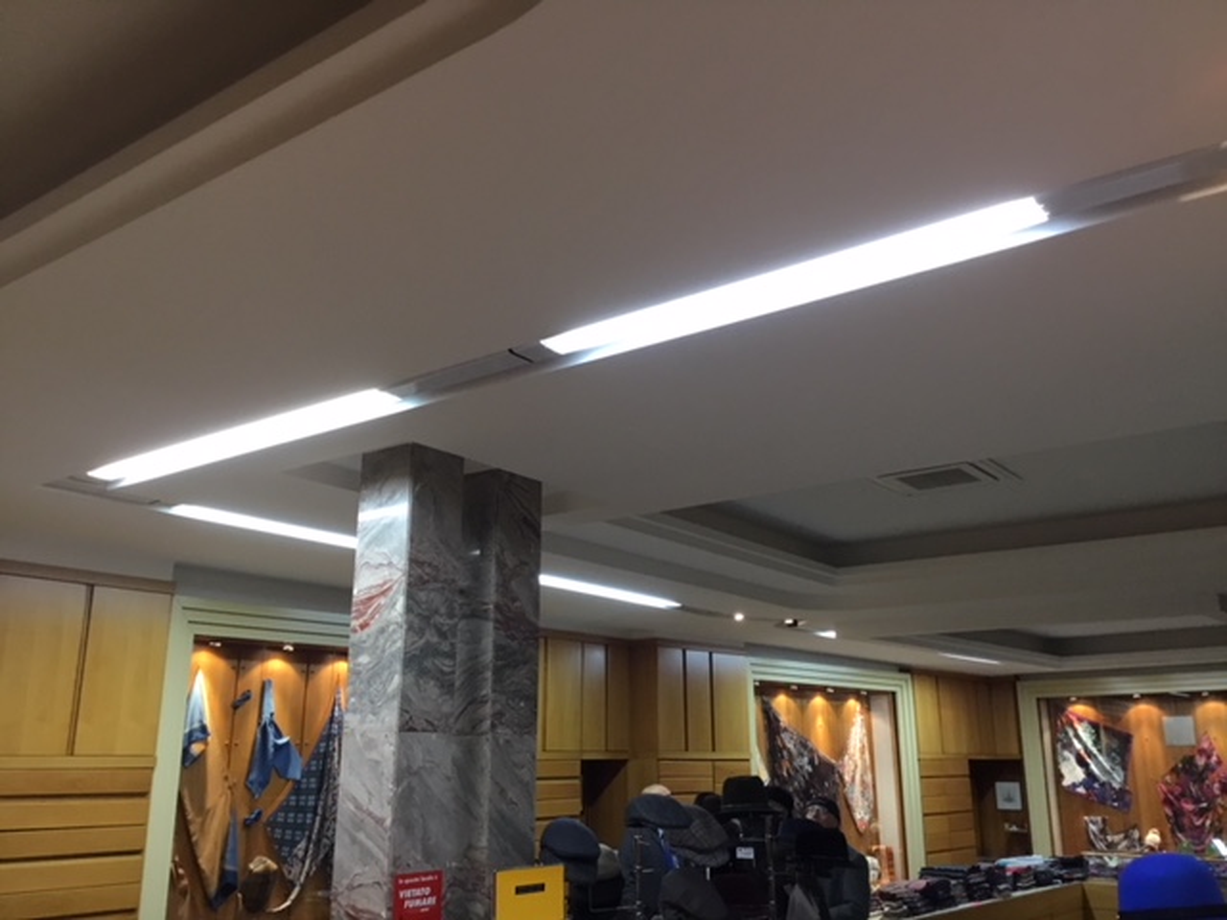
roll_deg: +0.0
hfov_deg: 58.4
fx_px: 1099
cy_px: 460
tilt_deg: +14.9
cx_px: 614
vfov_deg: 45.4
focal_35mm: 31
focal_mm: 3.3
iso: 50
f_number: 2.4
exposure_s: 1/33
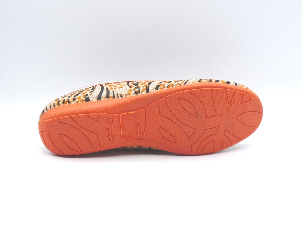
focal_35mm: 49
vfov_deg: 29.7
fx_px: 427
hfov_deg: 38.9
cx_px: 151
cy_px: 113
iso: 100
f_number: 4.5
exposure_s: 1/200
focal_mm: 4.9
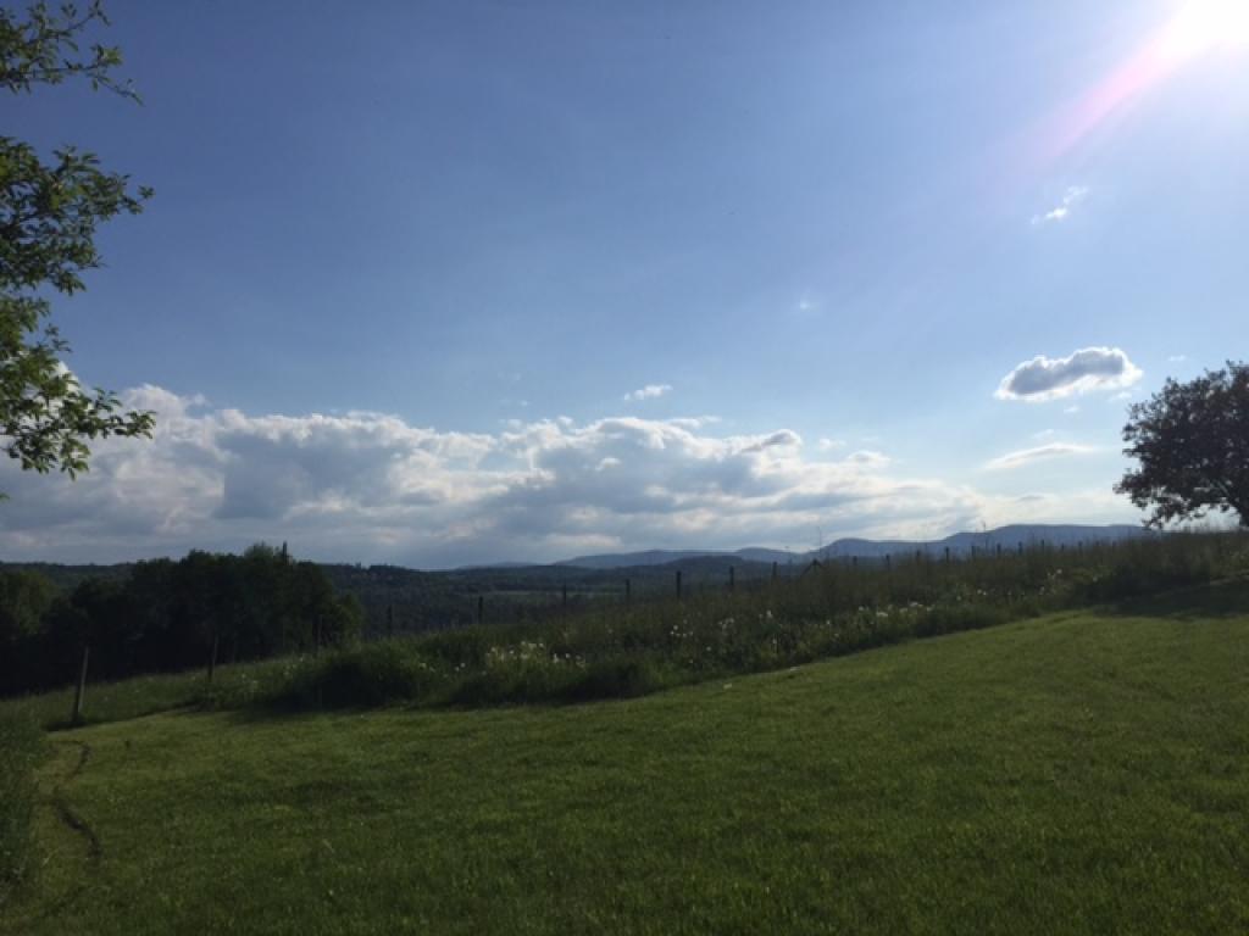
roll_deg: +1.8
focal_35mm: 29
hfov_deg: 61.7
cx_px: 624
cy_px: 468
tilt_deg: +7.1
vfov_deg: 48.2
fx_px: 1046
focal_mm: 4.15
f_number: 2.2
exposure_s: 1/6623
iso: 32
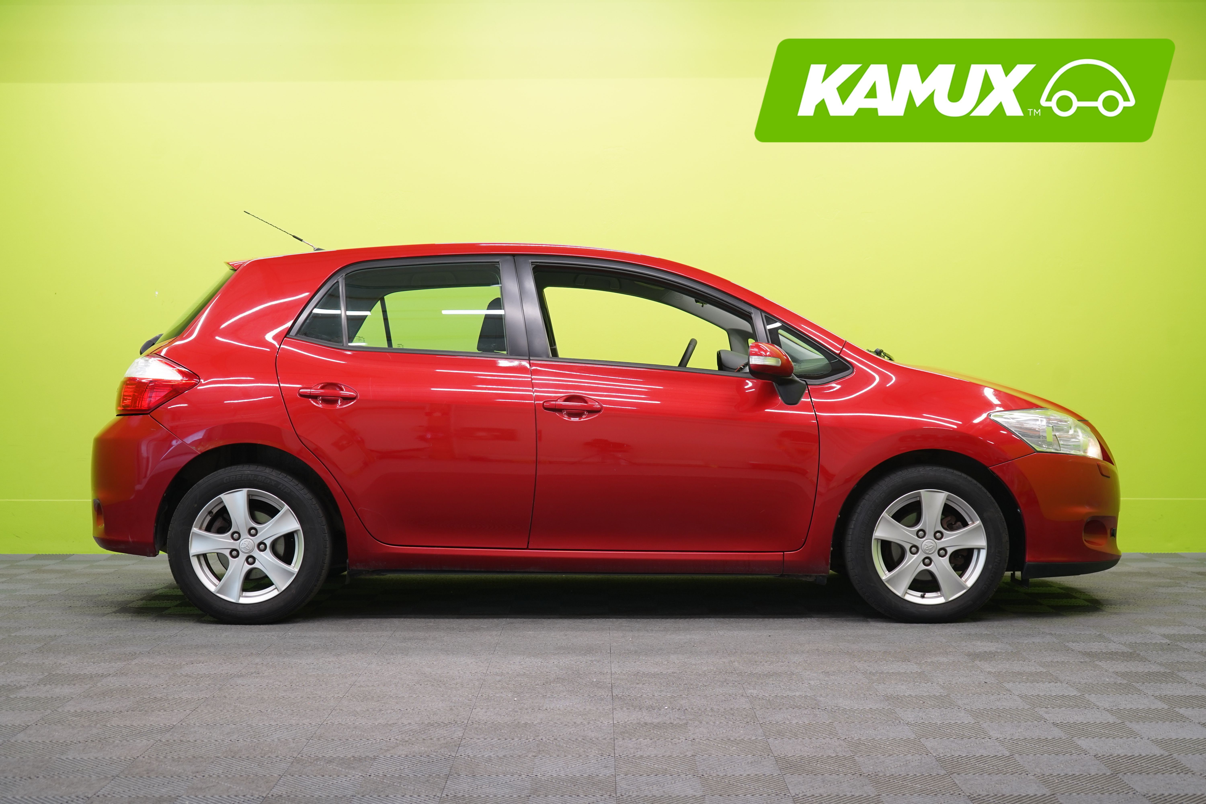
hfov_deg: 40.3
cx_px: 603
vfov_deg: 27.5
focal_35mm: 49
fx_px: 1641
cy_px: 402
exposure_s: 1/25
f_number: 5
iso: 400
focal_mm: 49
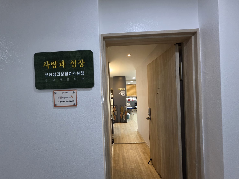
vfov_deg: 85.6
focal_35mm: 14
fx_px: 97
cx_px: 112
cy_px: 94
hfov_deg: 101.9
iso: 250
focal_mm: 2.2
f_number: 1.9
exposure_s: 1/120
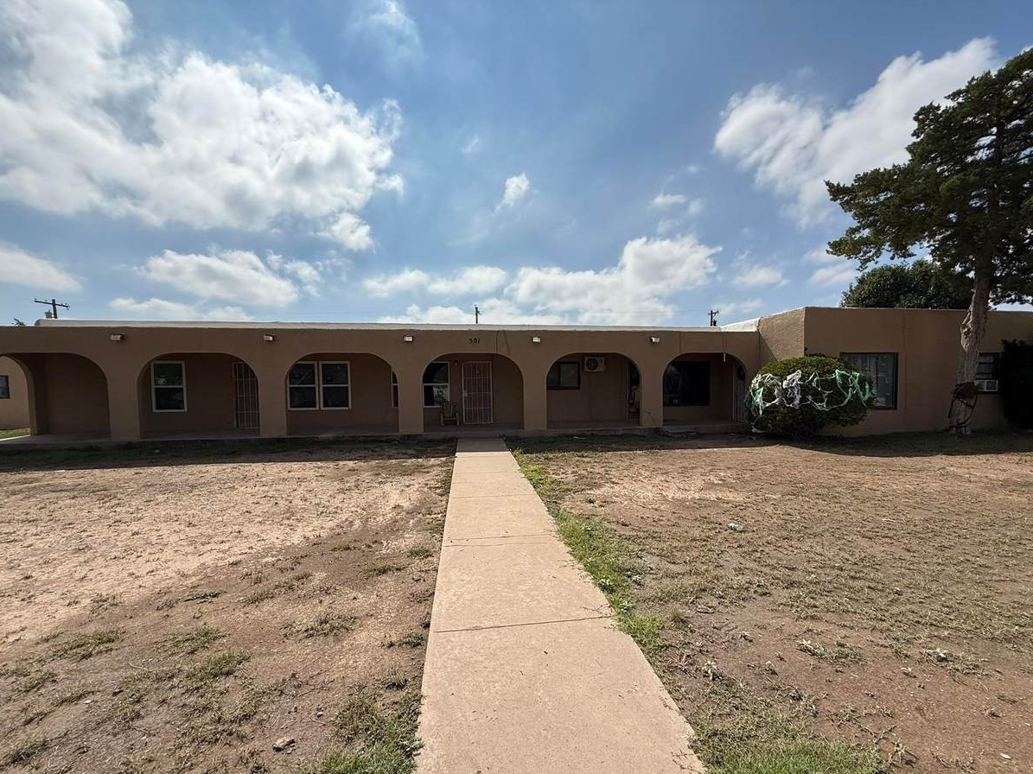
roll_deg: +0.5
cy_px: 414
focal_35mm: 15
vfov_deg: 81.6
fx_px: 448
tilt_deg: -2.7
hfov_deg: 98.1
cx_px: 534
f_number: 2.2
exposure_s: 1/5155
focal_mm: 2.22
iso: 50
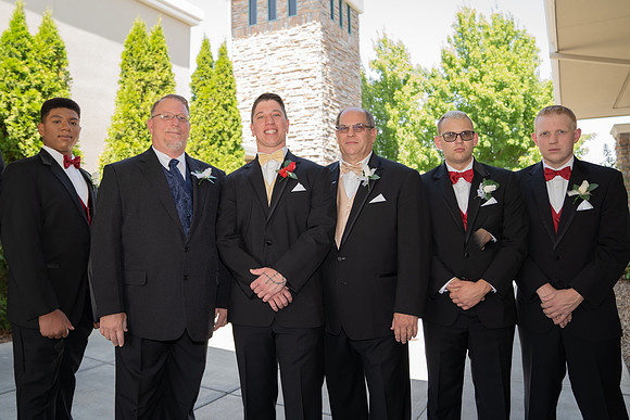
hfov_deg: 65.2
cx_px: 268
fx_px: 489
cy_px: 175
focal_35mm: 28
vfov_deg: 46.3
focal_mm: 24
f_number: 2.8
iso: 160
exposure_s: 1/200
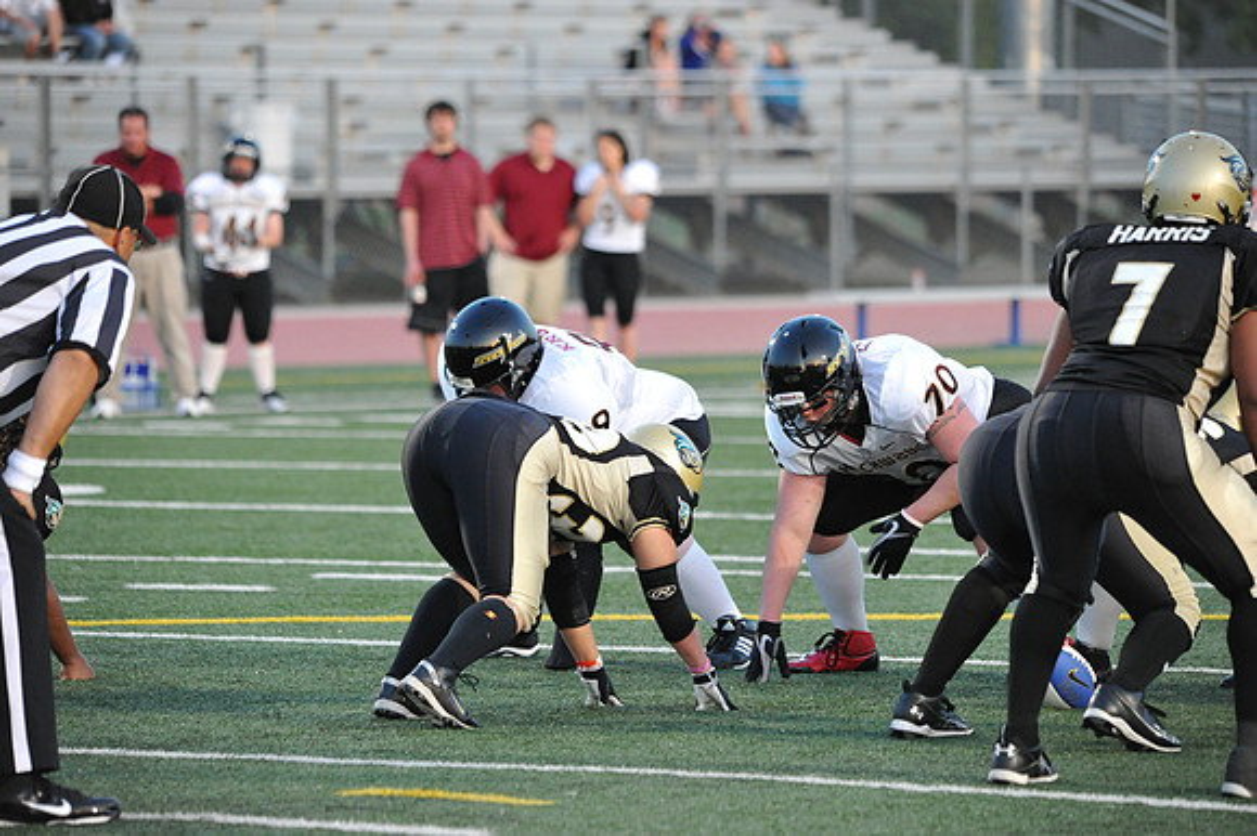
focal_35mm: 300
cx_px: 628
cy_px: 418
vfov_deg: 4.6
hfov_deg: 6.9
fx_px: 10469
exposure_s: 1/1000
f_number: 6
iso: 9000
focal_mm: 300
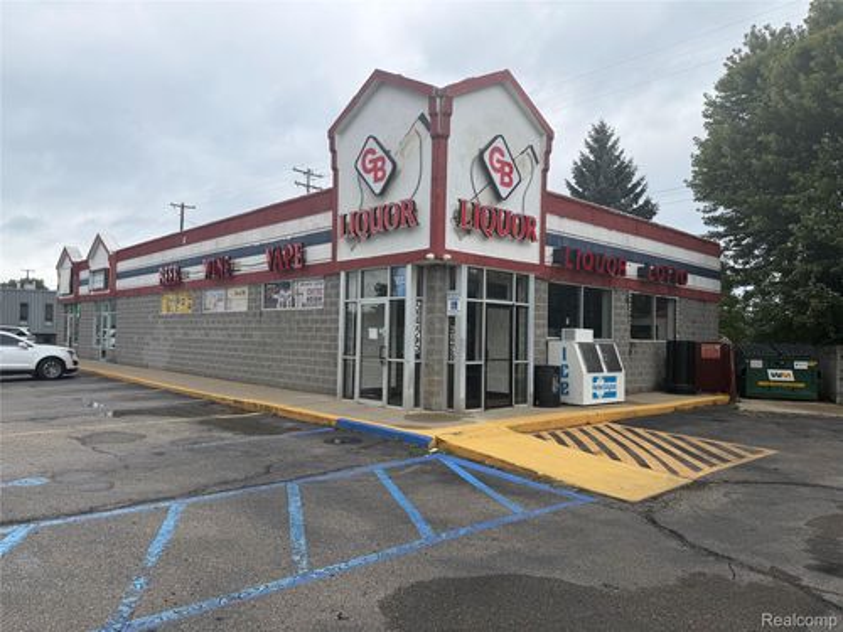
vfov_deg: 56.8
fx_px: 584
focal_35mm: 24
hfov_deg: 71.6
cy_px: 316
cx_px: 422
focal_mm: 6.76
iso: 80
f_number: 1.78
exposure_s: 1/1271
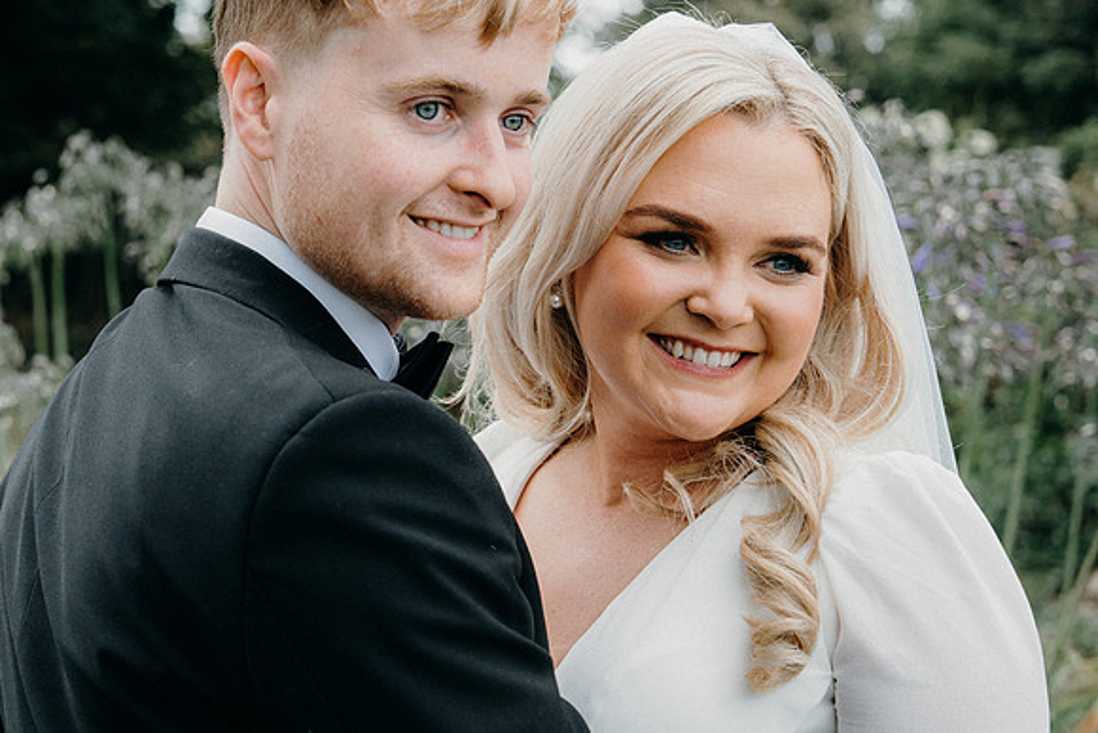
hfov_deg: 21.0
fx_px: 2959
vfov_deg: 14.1
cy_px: 366
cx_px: 549
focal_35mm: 97
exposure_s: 1/250
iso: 400
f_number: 5.6
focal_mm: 65
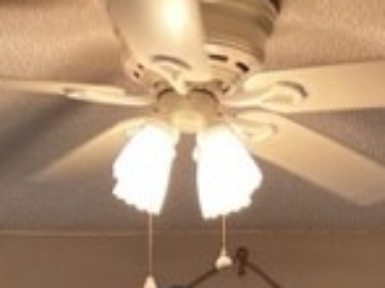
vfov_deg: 11.8
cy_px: 566
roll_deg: -2.1
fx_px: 1256
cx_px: 196
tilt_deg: -0.5
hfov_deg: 17.4
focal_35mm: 113
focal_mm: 5.7
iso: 64
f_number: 1.5
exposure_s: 1/60
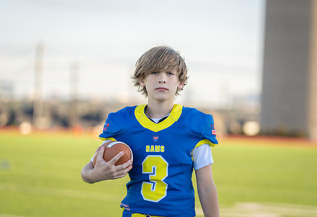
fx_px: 1434
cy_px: 121
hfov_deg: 12.6
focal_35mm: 162
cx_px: 156
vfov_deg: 8.7
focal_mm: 142
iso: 100
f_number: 2.8
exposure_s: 1/400
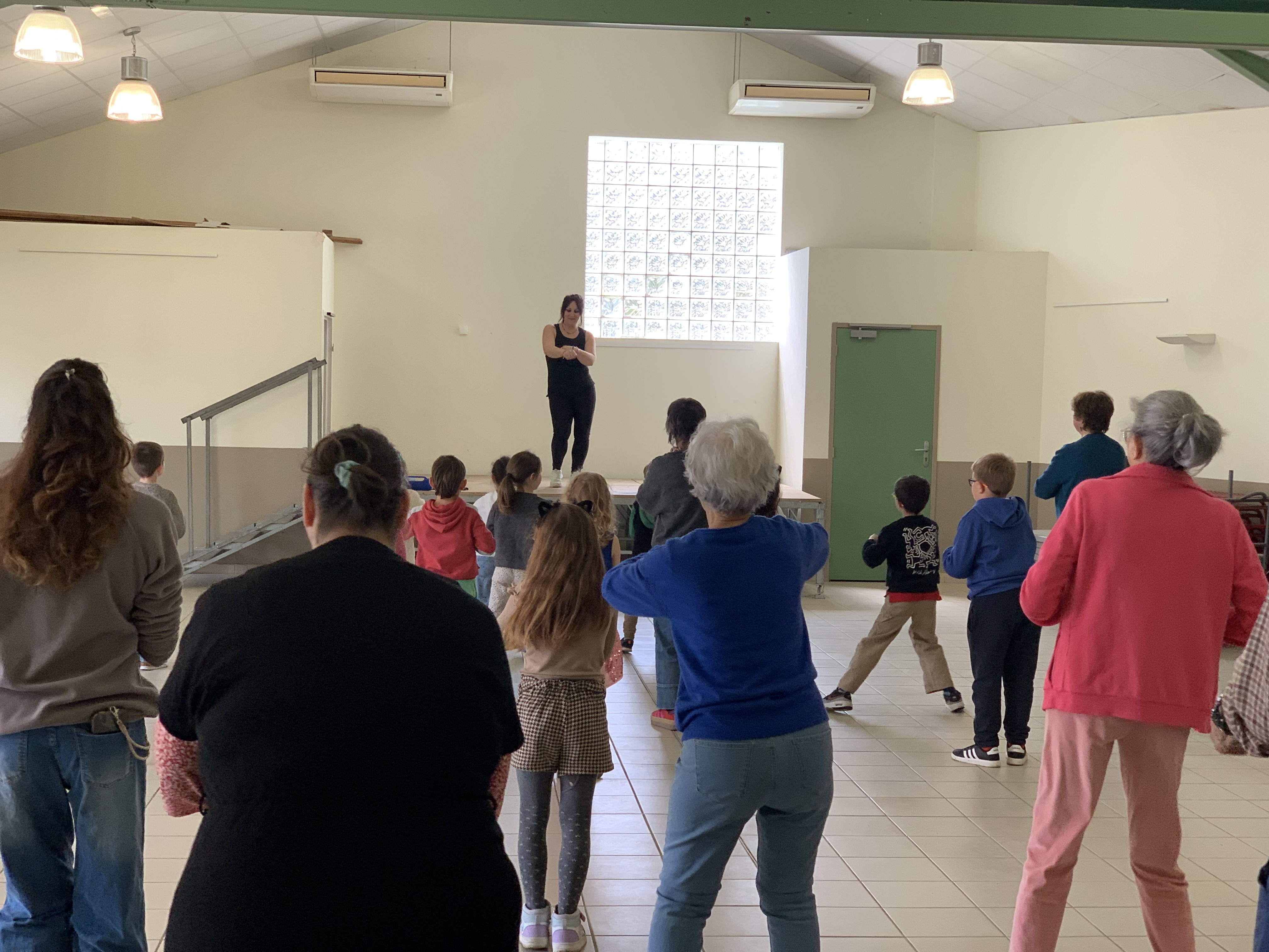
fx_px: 1906
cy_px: 476
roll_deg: -0.5
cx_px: 634
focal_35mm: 52
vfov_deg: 28.0
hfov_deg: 36.8
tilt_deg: -3.1
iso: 80
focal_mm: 6
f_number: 2.4
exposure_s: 1/122
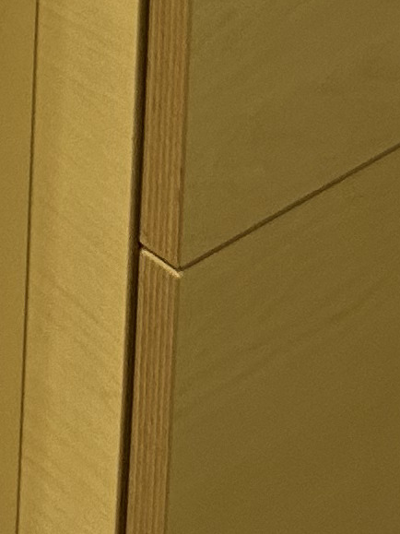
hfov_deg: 7.2
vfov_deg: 8.6
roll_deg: +0.2
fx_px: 2790
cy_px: -1175
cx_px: -848
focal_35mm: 181
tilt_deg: -11.2
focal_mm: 5.7
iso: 125
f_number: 1.5
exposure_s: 1/120
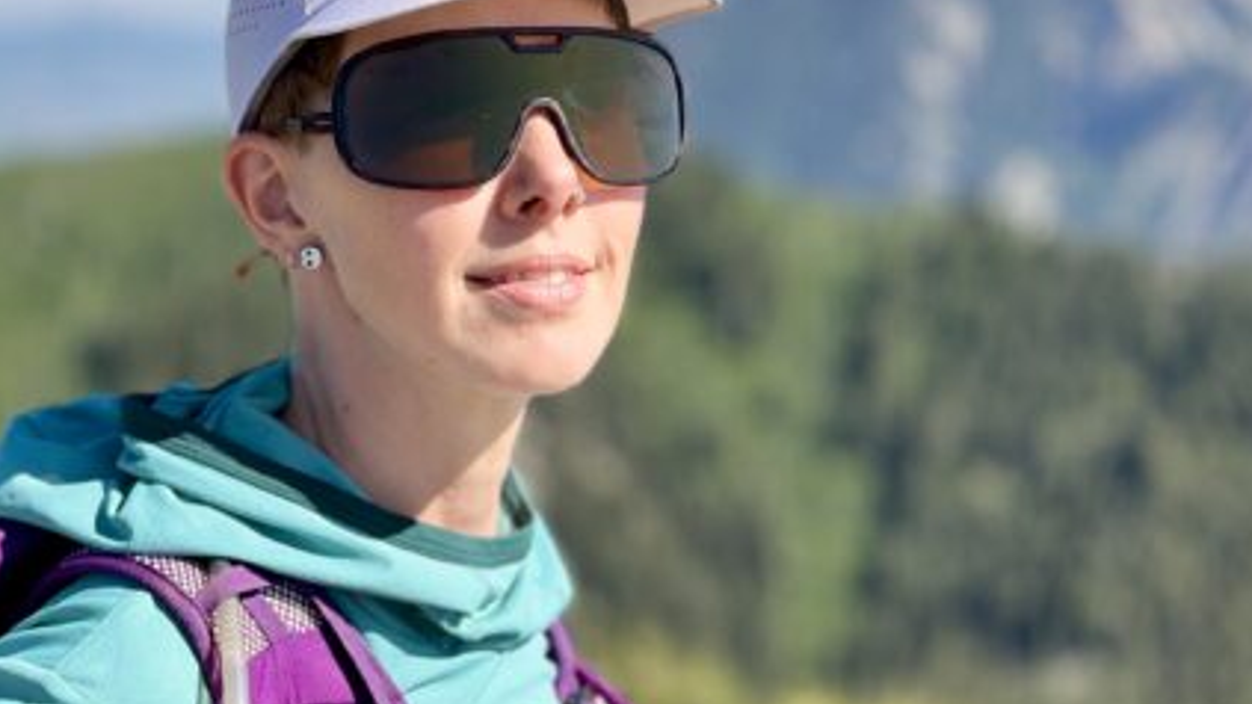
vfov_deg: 12.7
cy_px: 532
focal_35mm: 95
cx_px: 468
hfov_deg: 22.4
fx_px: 3154
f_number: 1.78
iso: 100
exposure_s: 1/4184
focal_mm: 6.86
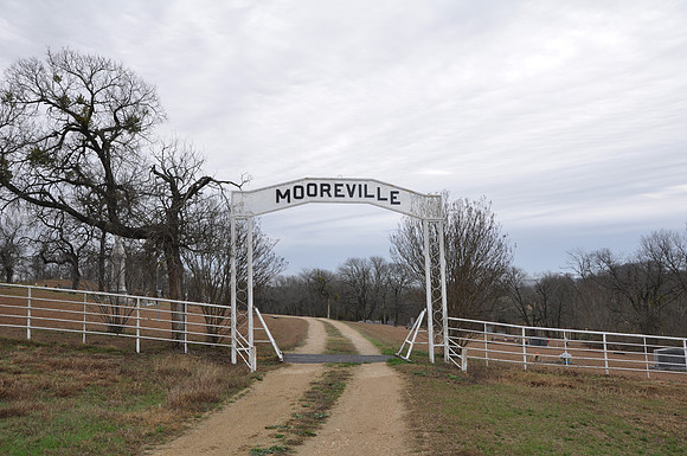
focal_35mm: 33
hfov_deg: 57.3
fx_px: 629
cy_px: 228
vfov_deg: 39.9
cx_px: 344
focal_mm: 22
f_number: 8
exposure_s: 1/60
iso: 200
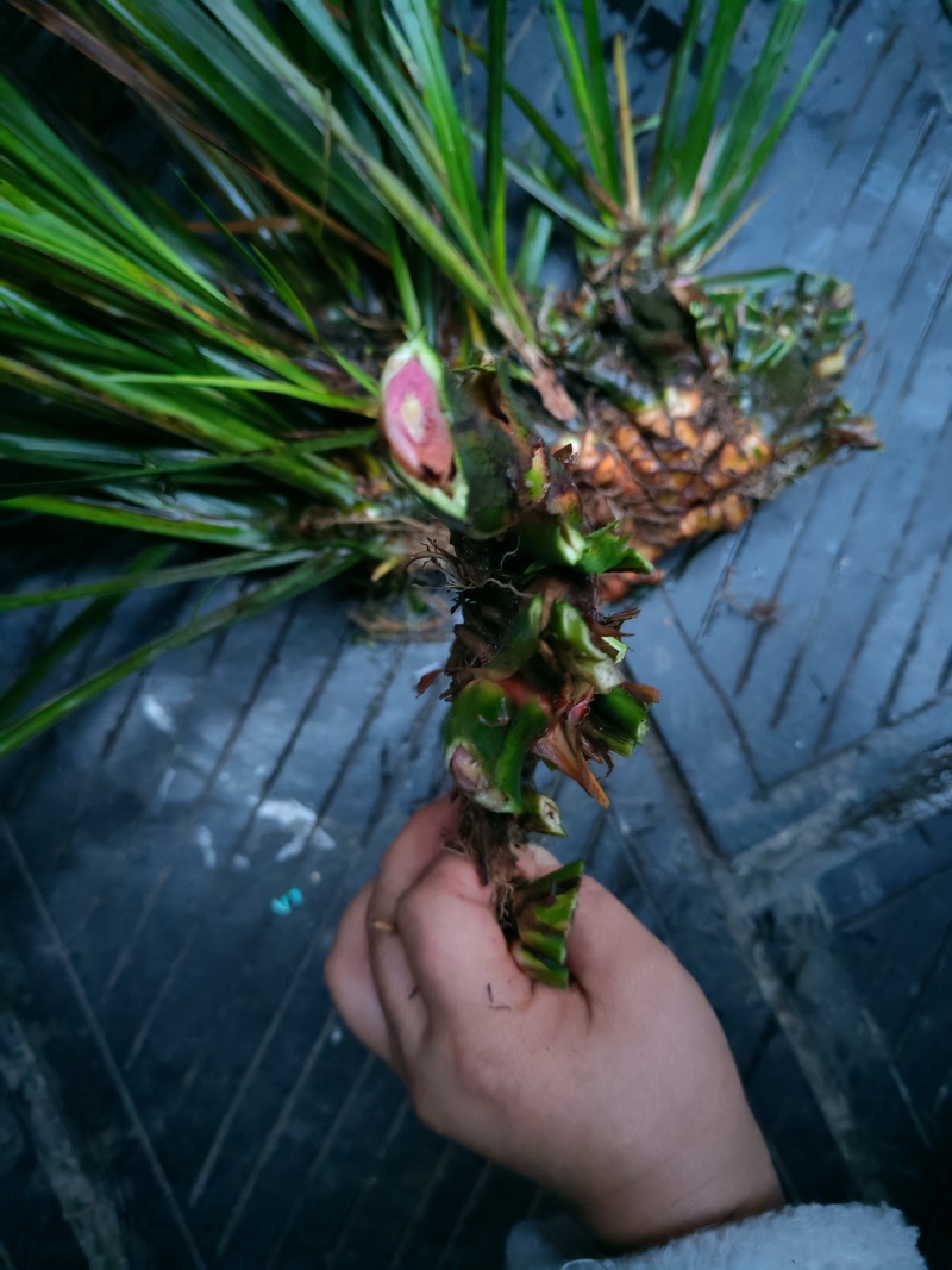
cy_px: 635
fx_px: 990
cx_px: 476
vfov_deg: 65.3
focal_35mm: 27
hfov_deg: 51.3
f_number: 1.95
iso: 4000
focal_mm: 5.52
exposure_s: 1/17
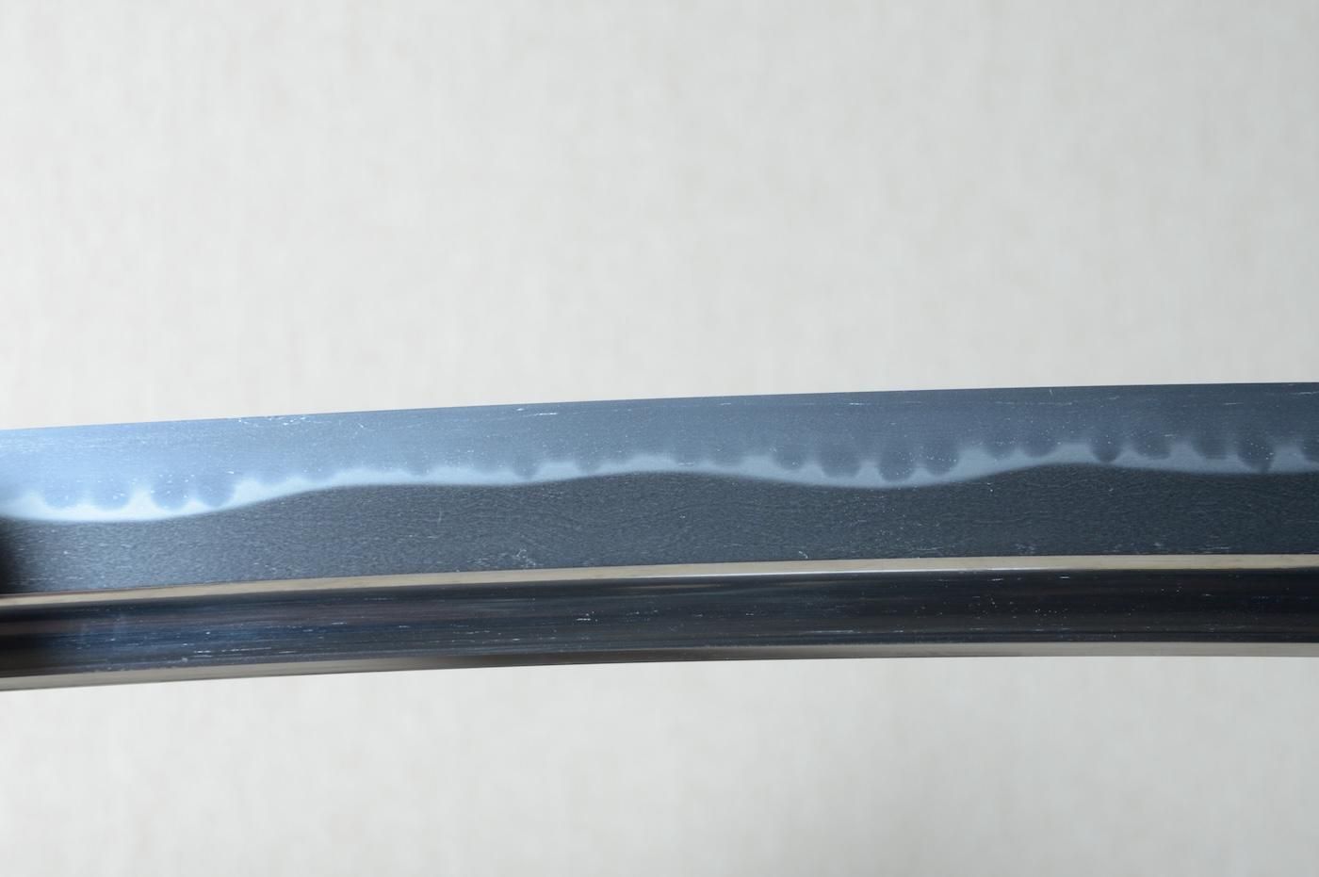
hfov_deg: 17.1
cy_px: 438
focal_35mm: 120
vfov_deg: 11.4
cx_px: 660
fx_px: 4393
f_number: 11
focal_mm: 80
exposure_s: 1/1.6
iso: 400
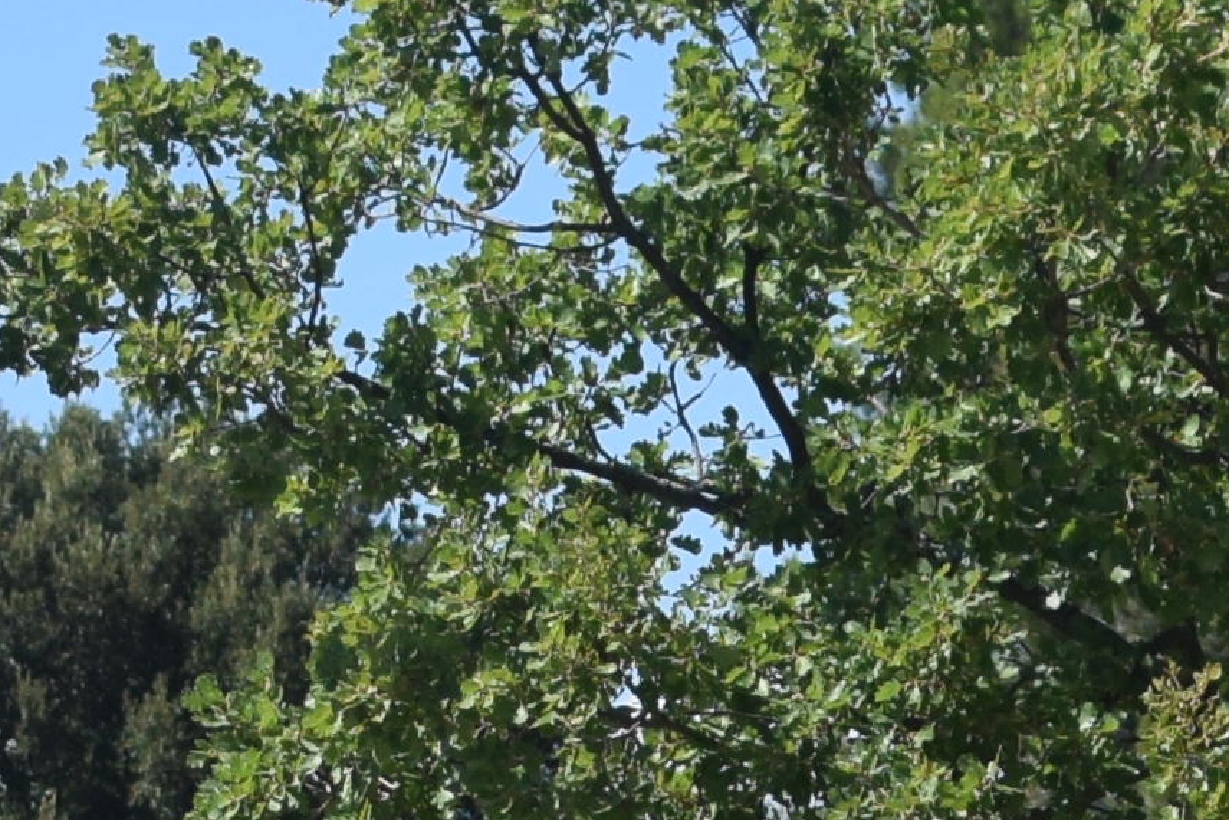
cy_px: 1321
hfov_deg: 5.6
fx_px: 12580
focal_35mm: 369
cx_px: 824
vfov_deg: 3.7
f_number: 3.2
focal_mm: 35
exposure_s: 1/3200
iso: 200
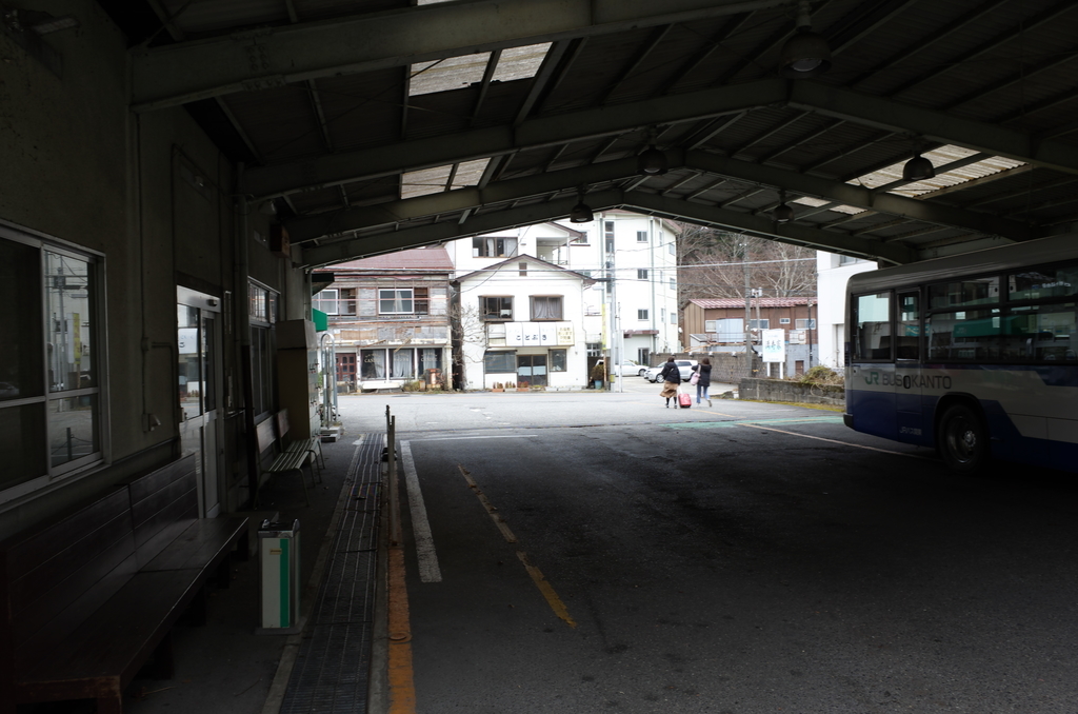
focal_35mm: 28
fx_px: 837
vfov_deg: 46.2
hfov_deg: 65.6
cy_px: 357
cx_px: 539
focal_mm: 18.3
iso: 125
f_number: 6.3
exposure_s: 1/40
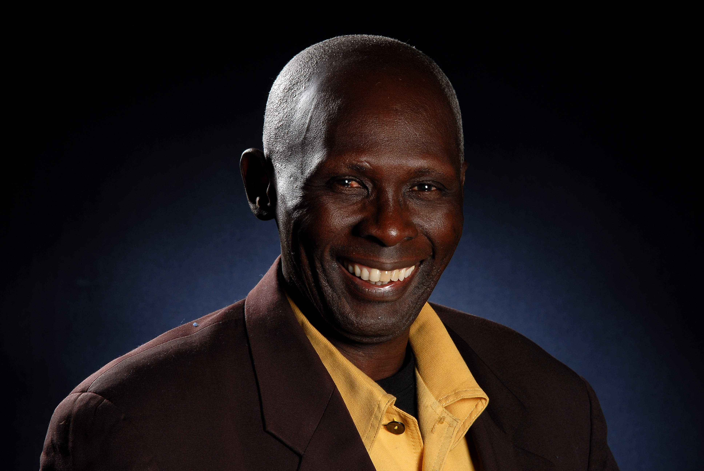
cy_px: 236
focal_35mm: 202
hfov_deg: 10.1
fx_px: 3965
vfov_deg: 6.8
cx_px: 352
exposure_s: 1/125
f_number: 8
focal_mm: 135
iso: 125
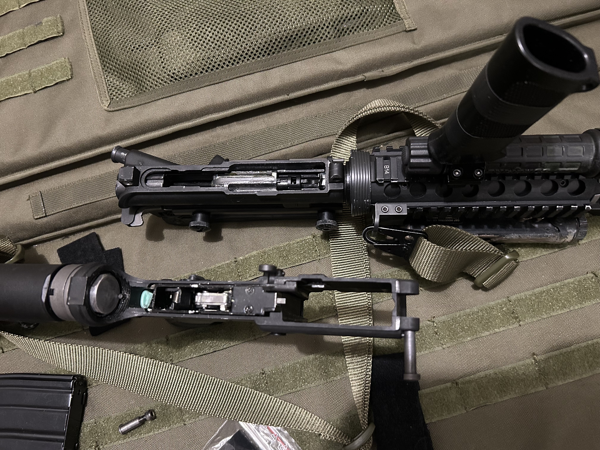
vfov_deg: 53.1
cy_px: 225
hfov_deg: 67.3
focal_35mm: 26
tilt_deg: -72.4
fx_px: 451
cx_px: 300
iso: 640
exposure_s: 1/30
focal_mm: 5.7
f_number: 1.5
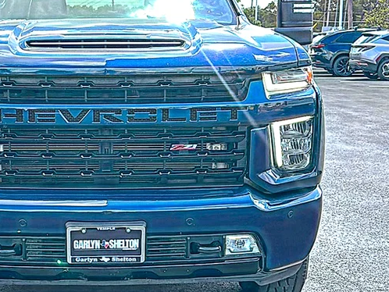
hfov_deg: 36.3
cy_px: 132
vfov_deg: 28.0
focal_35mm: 52
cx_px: 120
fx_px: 585
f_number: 1.78
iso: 100
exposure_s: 1/1757
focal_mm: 6.86
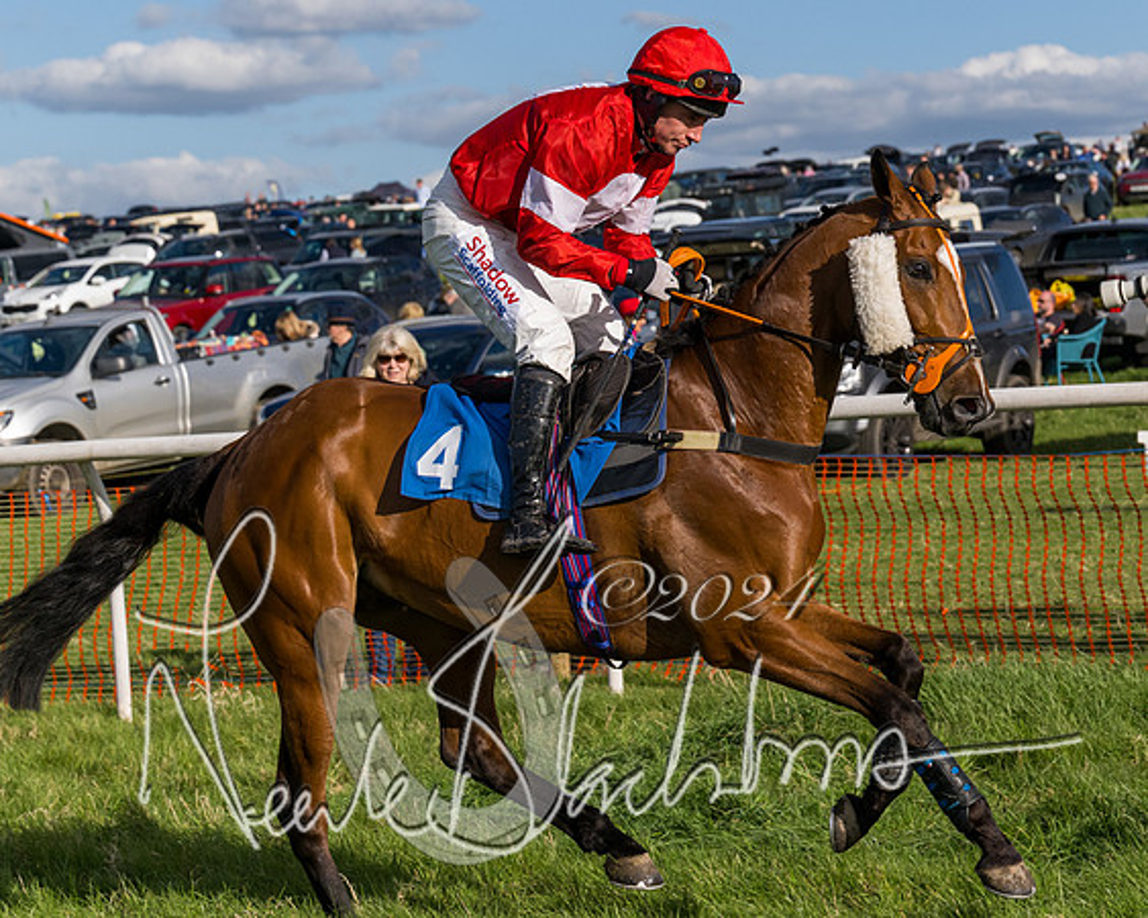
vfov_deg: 12.0
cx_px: 732
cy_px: 445
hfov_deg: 14.9
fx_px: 4383
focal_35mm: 129
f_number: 5
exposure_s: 1/3200
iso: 400
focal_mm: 70
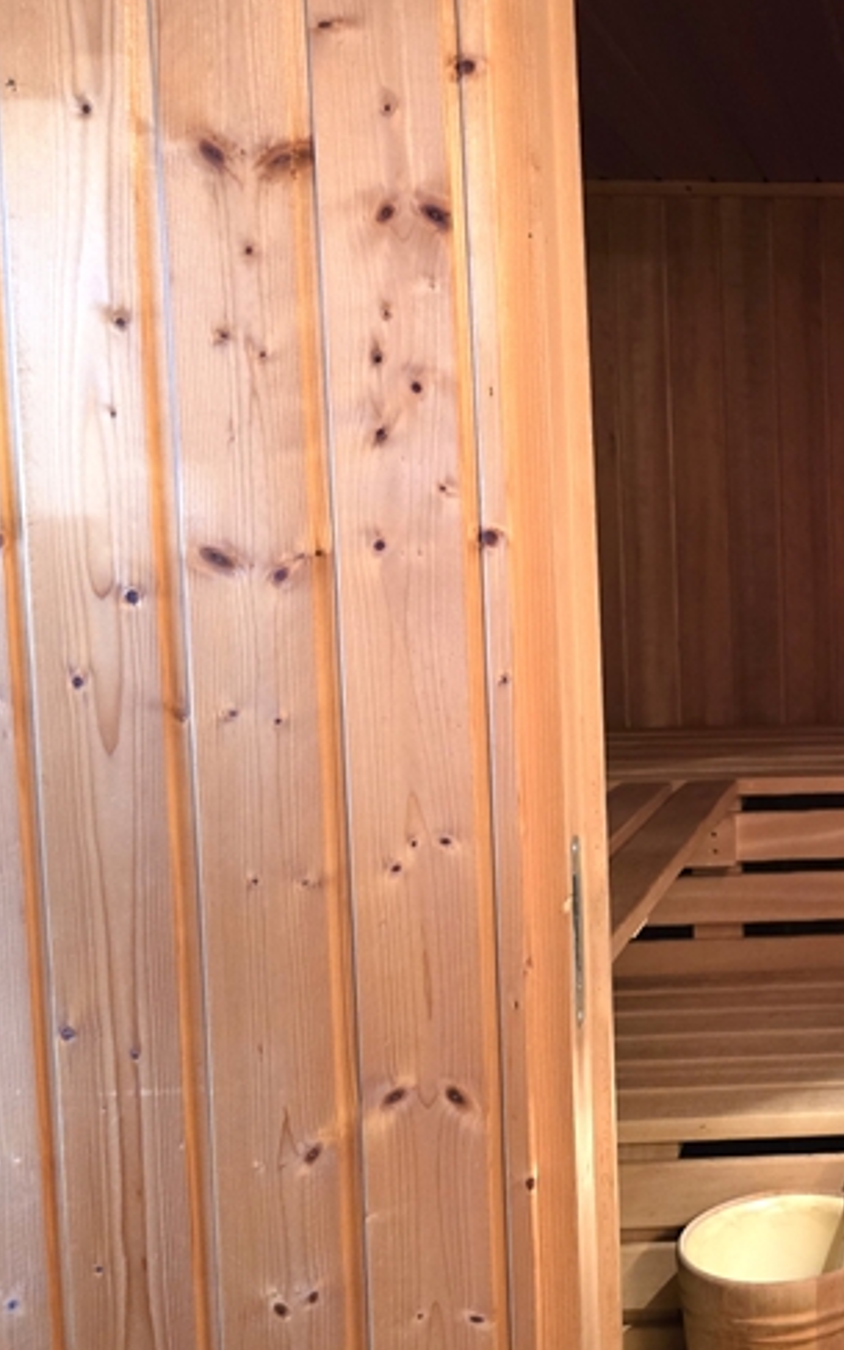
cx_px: 1004
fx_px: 1472
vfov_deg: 49.3
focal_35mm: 40
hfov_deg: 28.1
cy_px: 636
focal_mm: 6.3
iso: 1600
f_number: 1.7
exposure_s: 1/50
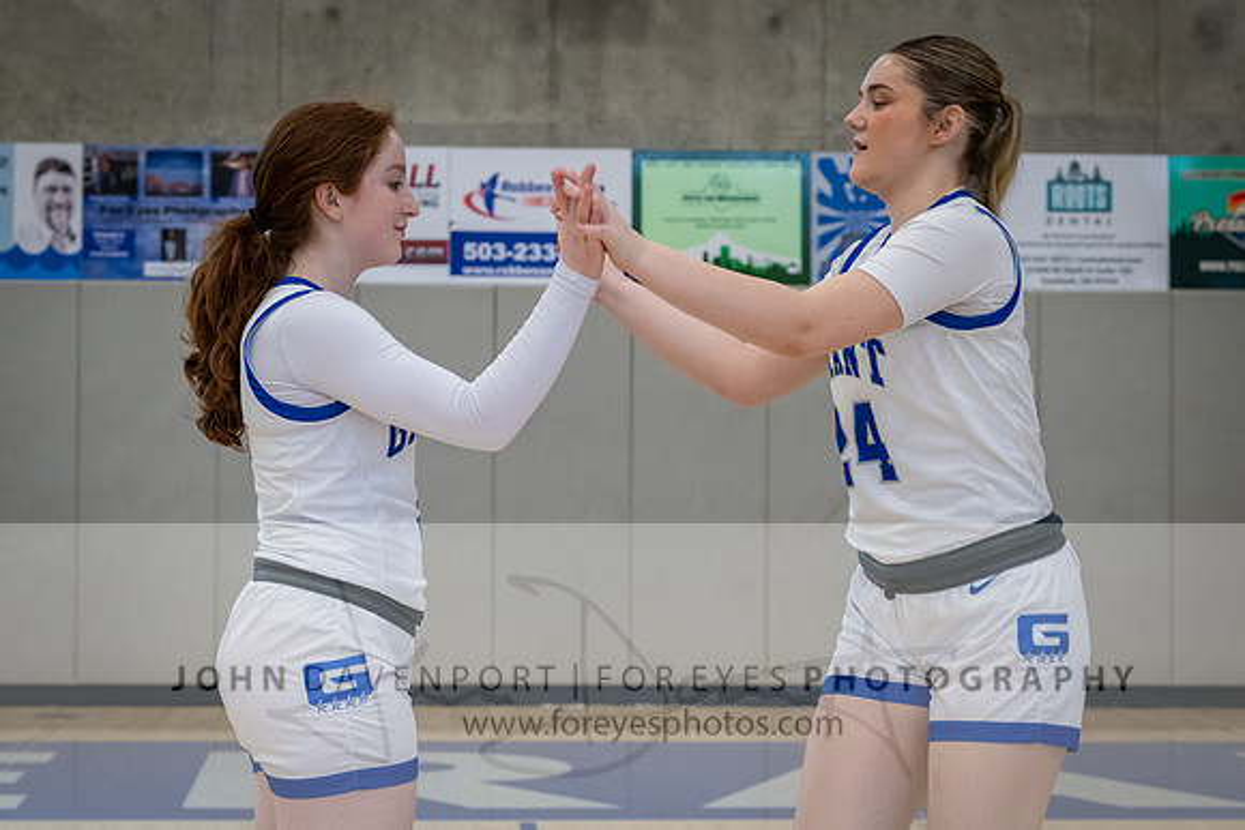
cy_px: 366
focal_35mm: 86
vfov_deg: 15.9
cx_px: 561
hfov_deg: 23.7
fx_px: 2969
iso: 2800
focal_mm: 70
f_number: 5.6
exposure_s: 1/400
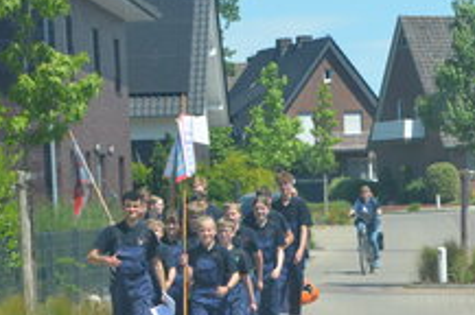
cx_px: 350
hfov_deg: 9.9
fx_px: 2726
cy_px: 277
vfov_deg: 6.6
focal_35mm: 207
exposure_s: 1/250
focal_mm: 75
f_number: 8
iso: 140
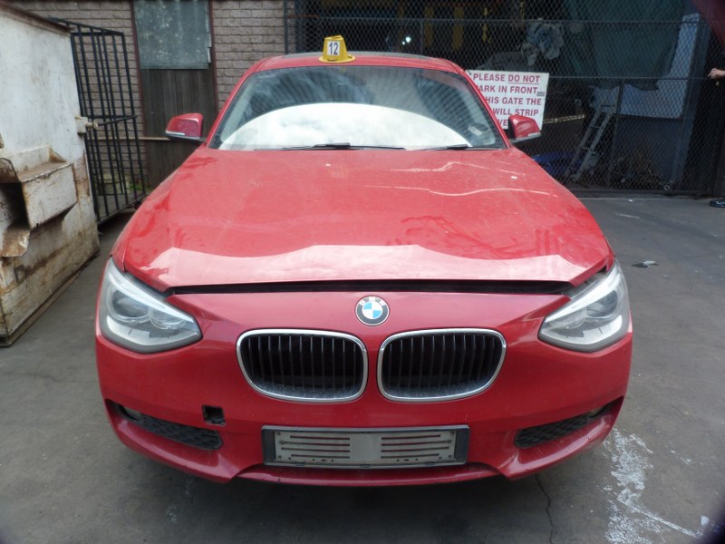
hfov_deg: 69.4
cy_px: 272
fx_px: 524
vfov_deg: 54.9
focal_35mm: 25
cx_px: 362
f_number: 2.8
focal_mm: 4.5
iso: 80
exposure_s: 1/125
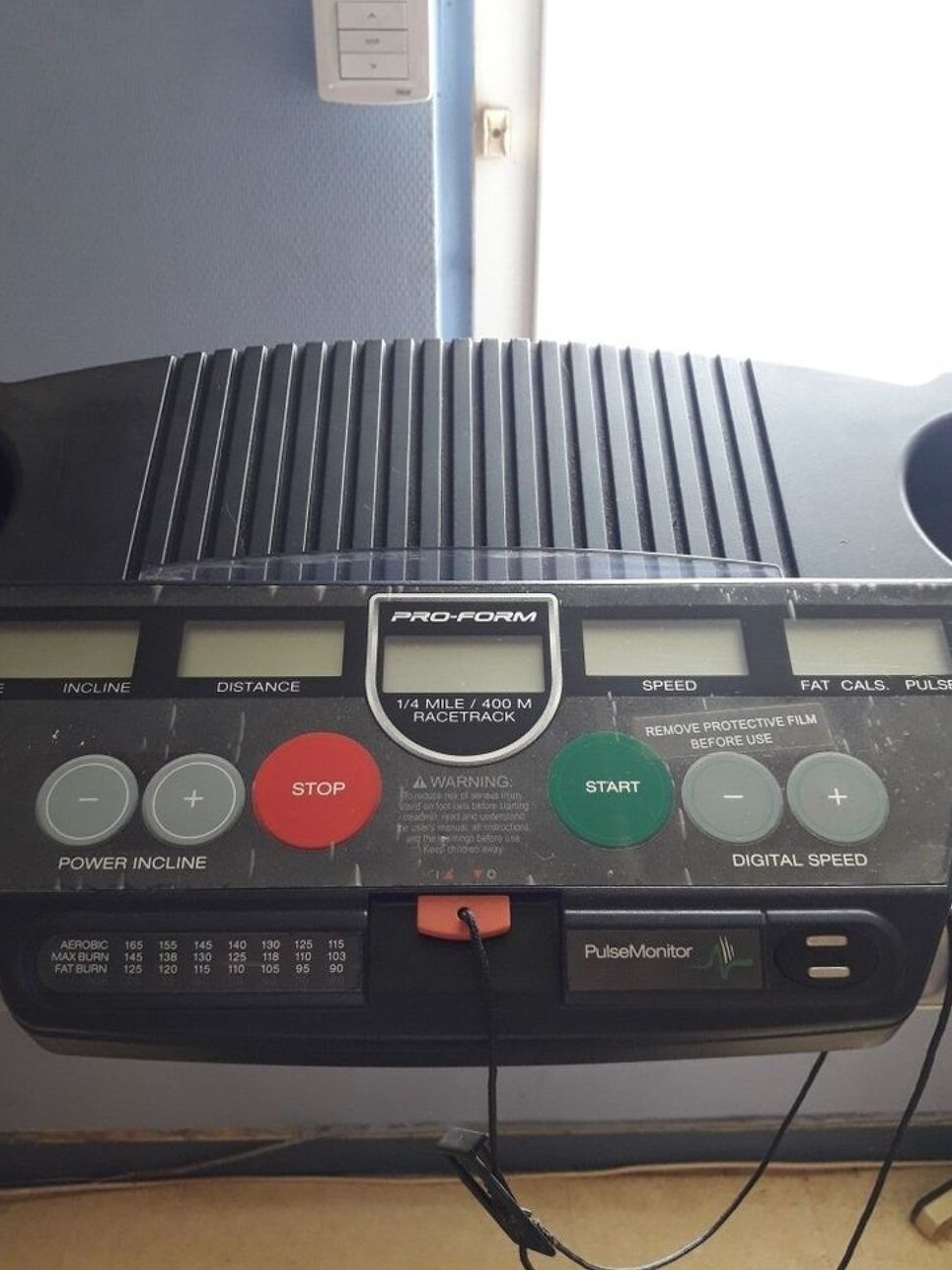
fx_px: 1064
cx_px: 469
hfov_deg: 48.2
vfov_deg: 61.7
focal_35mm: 29
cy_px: 638
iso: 160
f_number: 1.9
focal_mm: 3.7
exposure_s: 1/33
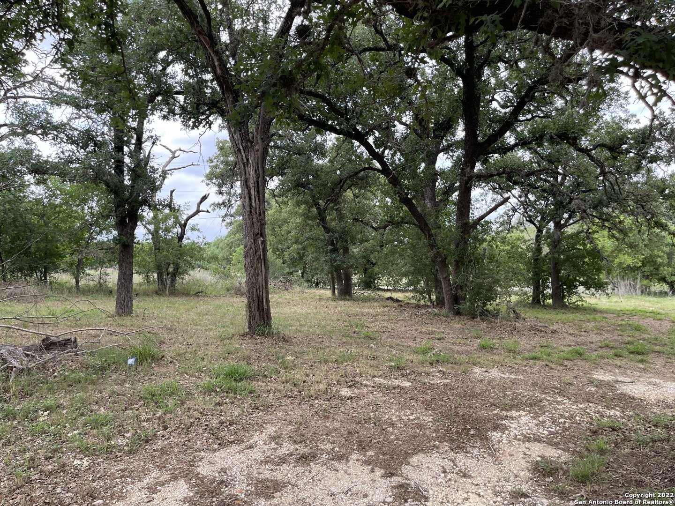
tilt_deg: -0.8
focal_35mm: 26
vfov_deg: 53.1
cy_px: 253
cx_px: 338
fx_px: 507
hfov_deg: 67.3
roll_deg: +2.3
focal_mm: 5.1
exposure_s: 1/463
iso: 32
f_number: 1.6
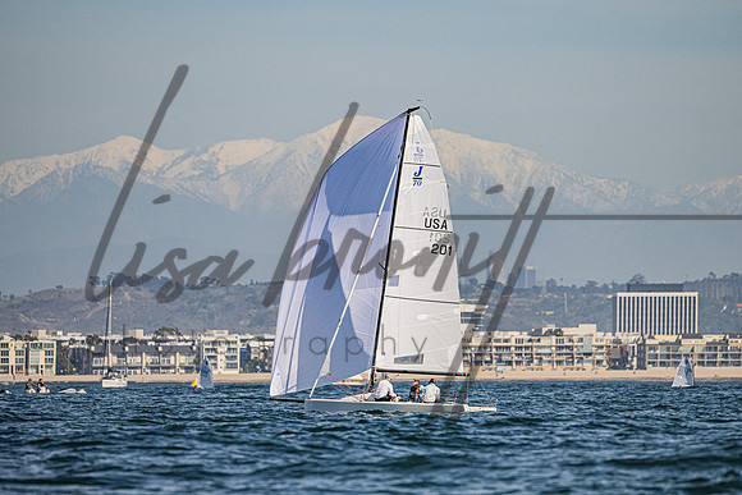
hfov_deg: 5.0
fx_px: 8483
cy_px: 231
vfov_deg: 3.3
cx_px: 396
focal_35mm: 412
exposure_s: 1/5000
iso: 320
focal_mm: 300
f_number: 5.3
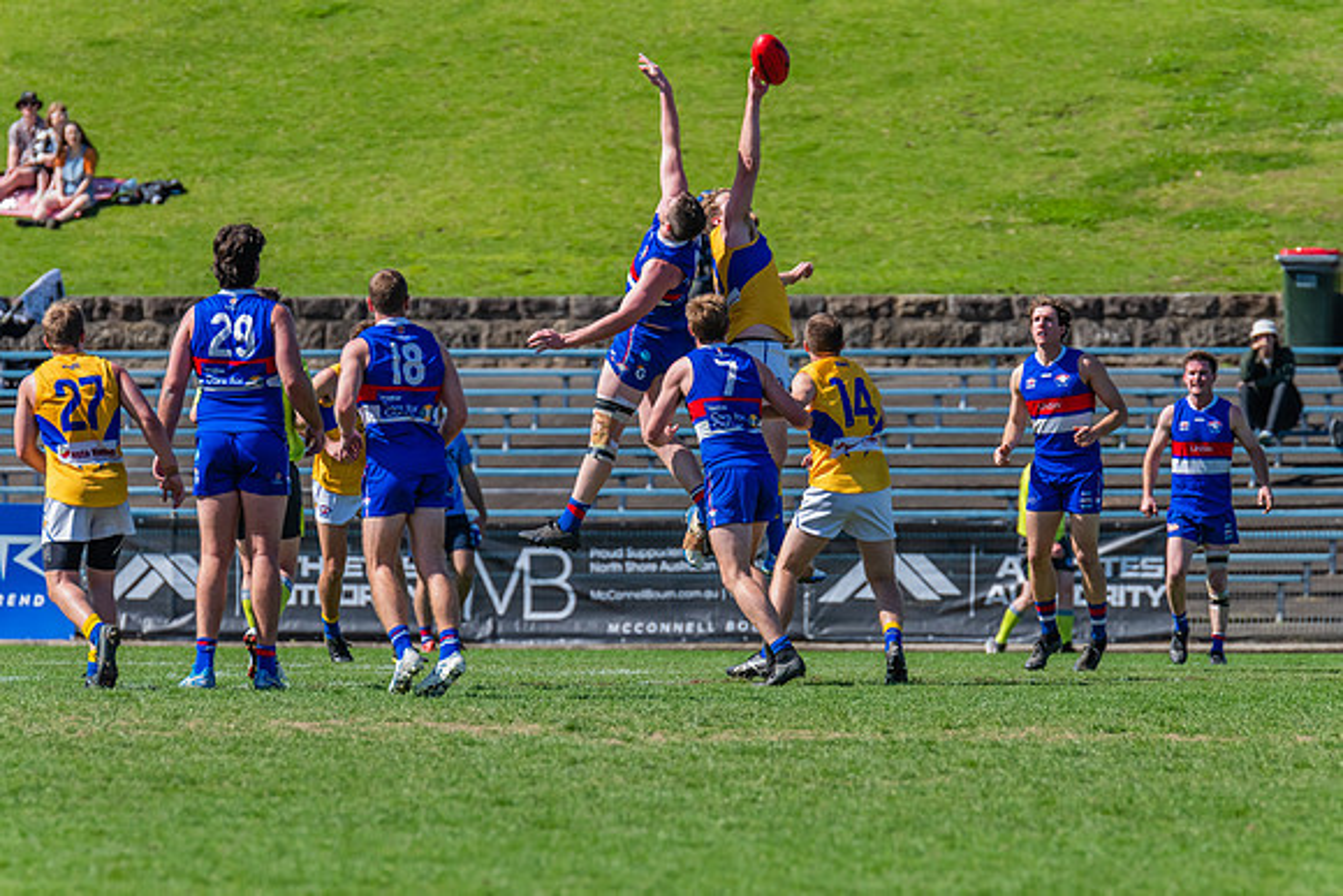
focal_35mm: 442
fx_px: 16475
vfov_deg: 3.1
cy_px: 453
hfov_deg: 4.7
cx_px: 694
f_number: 7.1
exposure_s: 1/1600
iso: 800
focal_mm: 420
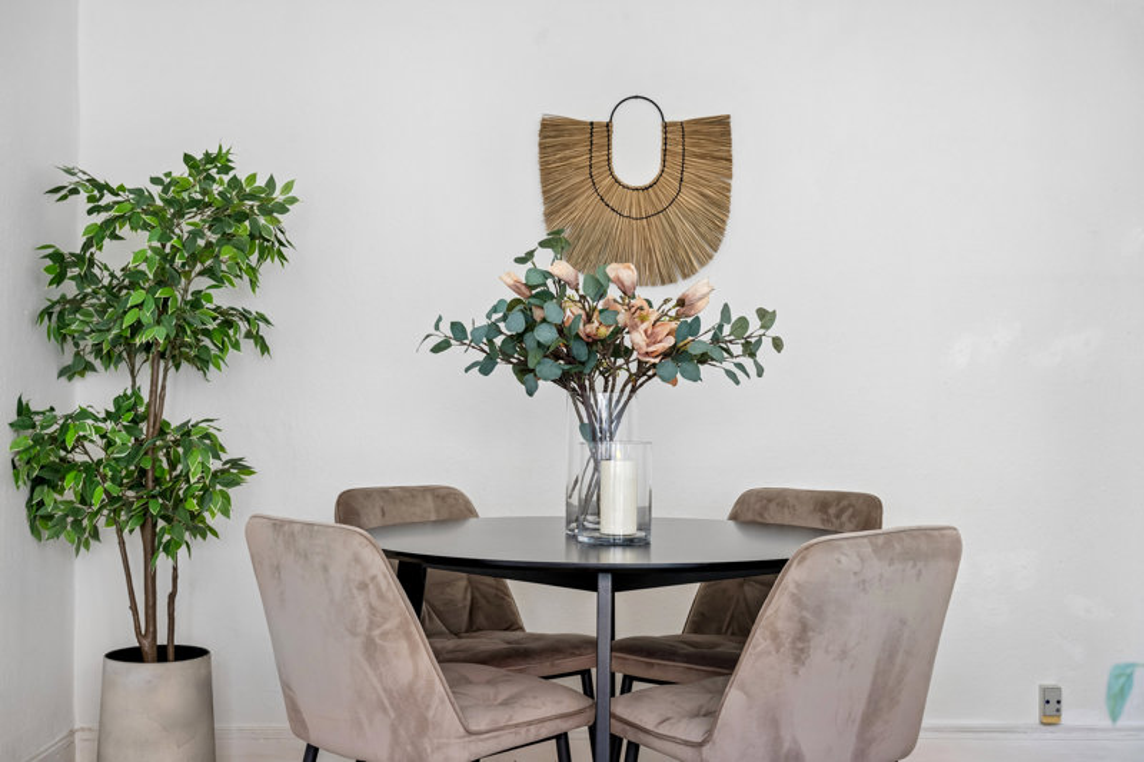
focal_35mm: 47
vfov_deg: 28.6
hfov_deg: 41.9
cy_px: 381
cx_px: 572
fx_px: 1493
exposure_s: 1/4
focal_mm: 47
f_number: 8
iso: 160
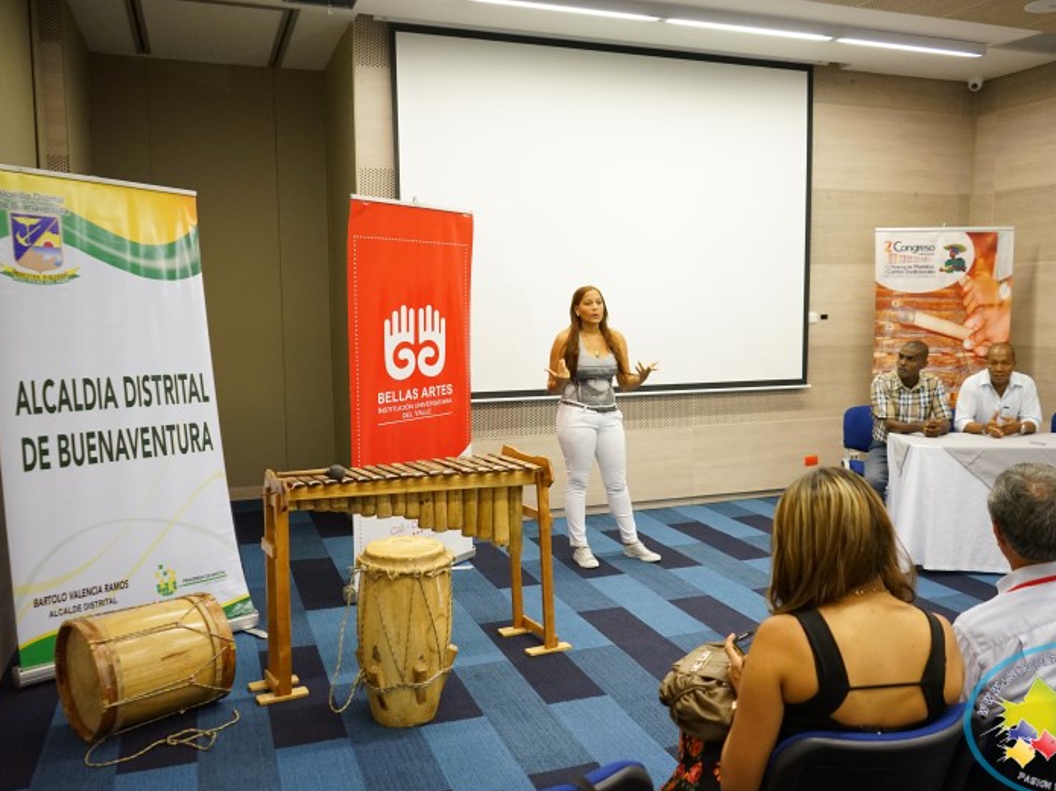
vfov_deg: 45.4
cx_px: 591
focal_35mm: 31
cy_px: 403
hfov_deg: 58.2
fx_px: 946
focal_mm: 28
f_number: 3.5
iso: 3200
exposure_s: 1/80
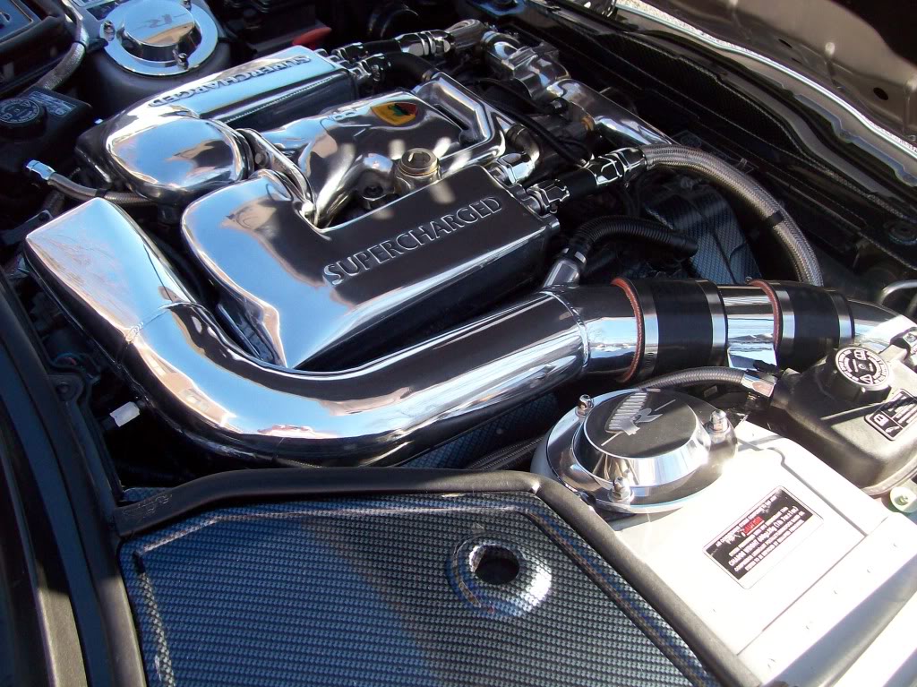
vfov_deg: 39.6
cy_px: 344
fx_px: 953
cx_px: 458
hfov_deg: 51.4
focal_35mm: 36
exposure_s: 1/325
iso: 80
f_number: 2.7
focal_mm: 6
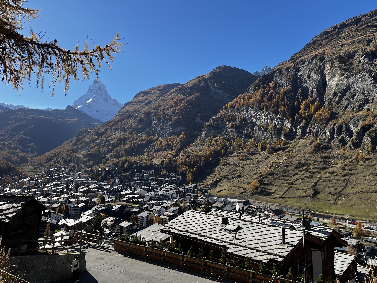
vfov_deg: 53.1
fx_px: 283
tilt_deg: +6.6
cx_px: 188
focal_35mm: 26
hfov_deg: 67.3
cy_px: 142
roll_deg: -2.7
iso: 50
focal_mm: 5.1
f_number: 1.6
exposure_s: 1/1776
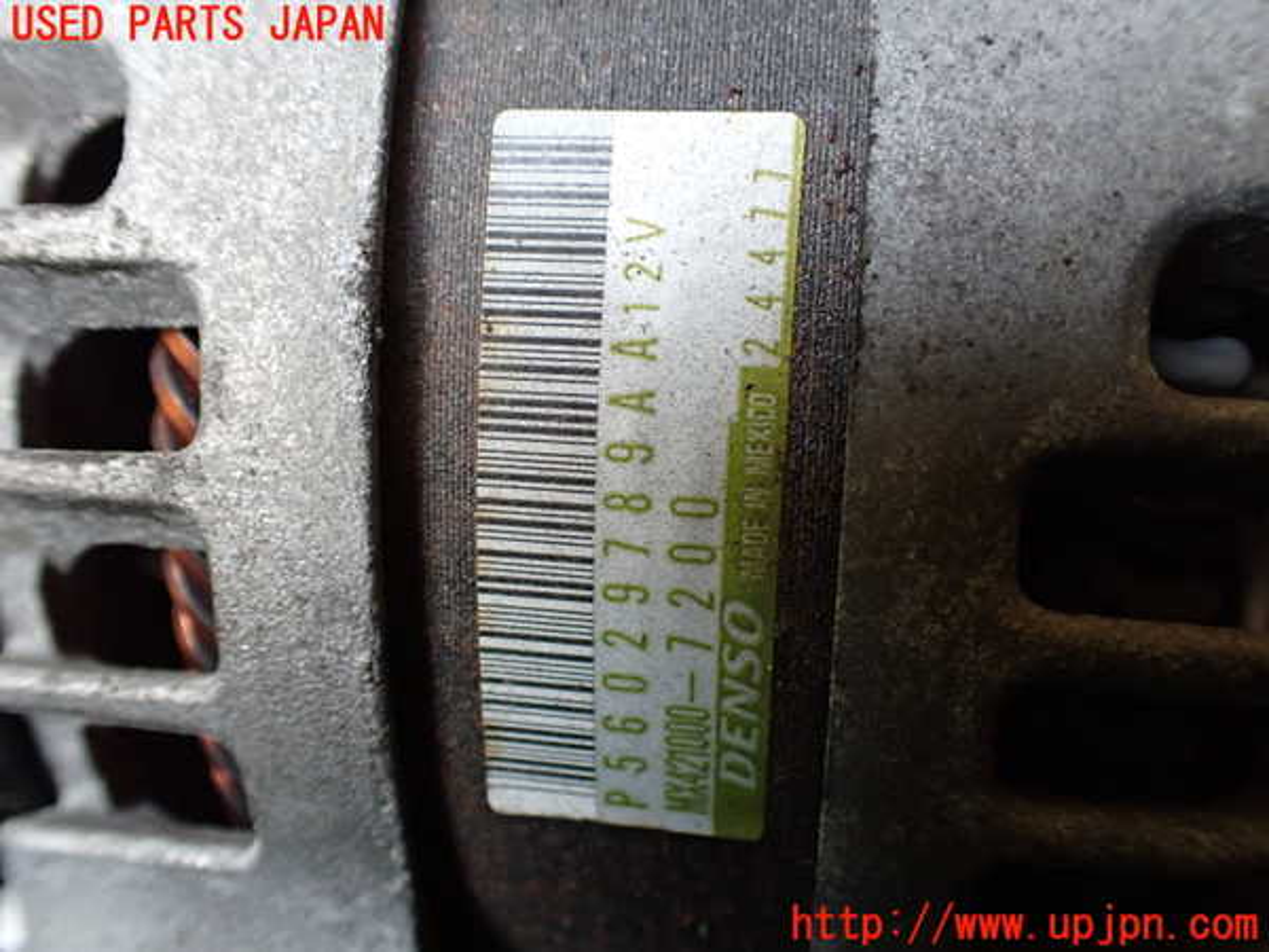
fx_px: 1100
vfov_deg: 46.8
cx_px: 634
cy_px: 476
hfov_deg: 60.0
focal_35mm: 30
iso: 500
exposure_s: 1/125
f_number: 2.3
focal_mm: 5.4
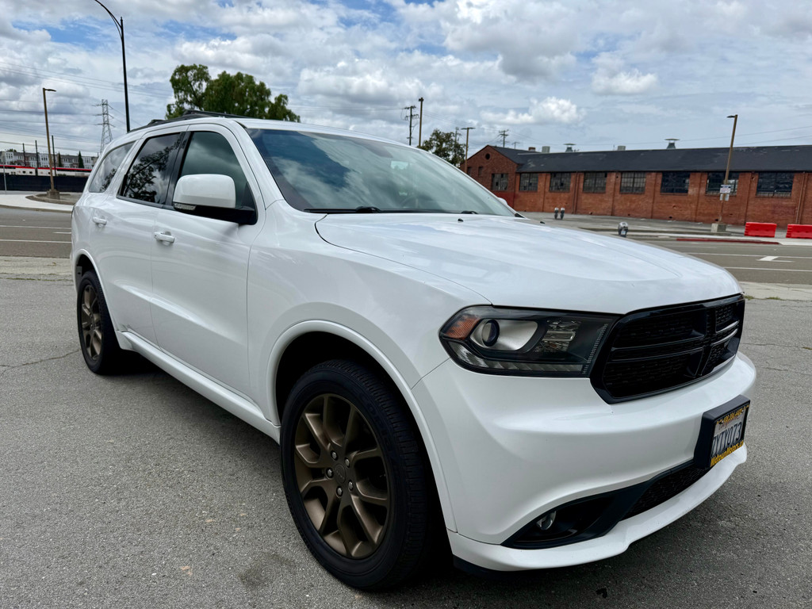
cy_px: 304
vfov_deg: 56.8
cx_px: 406
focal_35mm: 24
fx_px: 563
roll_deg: -1.7
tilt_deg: -10.5
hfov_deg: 71.6
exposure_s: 1/9091
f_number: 1.78
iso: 80
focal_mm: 6.76
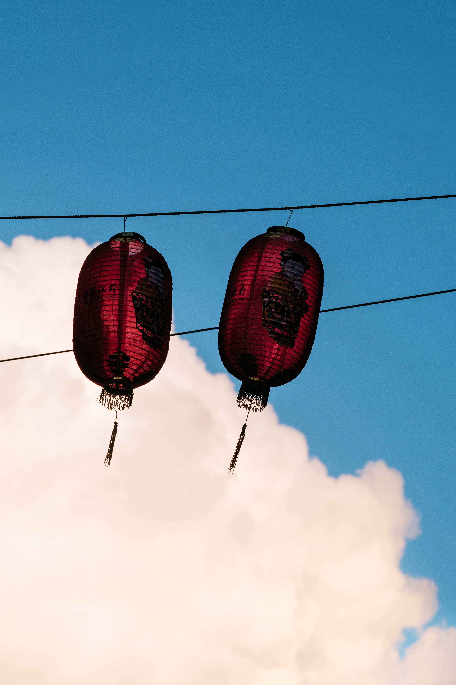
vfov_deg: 15.1
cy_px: 342
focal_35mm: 136
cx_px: 228
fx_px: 2584
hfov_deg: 10.1
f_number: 6.4
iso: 200
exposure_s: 1/340
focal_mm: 90.6
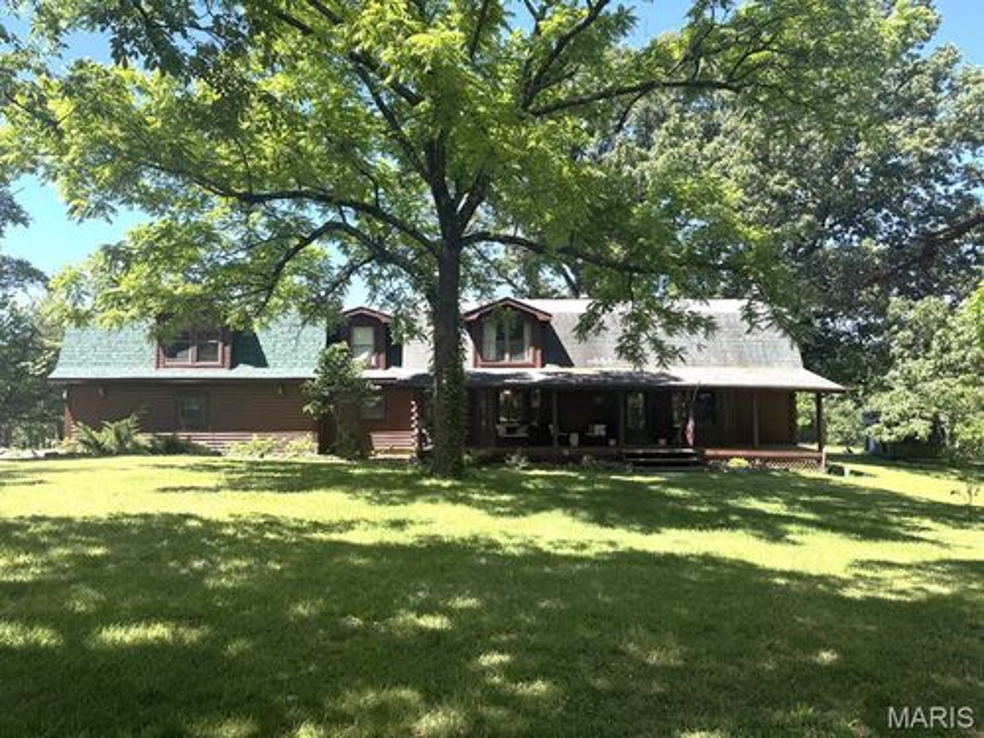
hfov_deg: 71.6
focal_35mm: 24
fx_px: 682
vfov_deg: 56.8
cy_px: 369
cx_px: 492
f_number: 1.78
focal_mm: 6.76
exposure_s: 1/1250
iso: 100
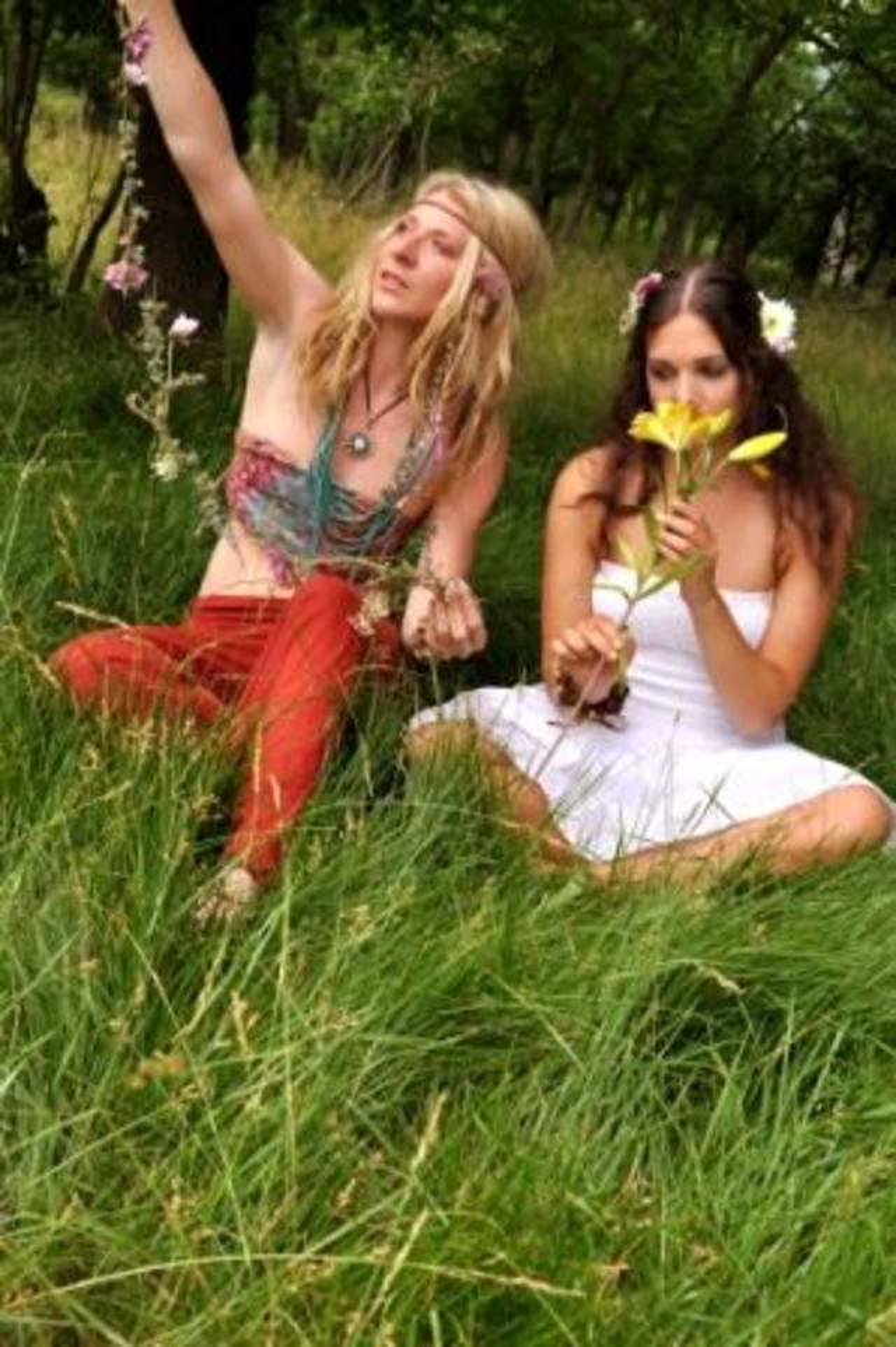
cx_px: 448
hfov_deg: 31.8
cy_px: 674
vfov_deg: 46.4
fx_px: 1570
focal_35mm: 42
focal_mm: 28
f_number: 5.6
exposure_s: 1/125
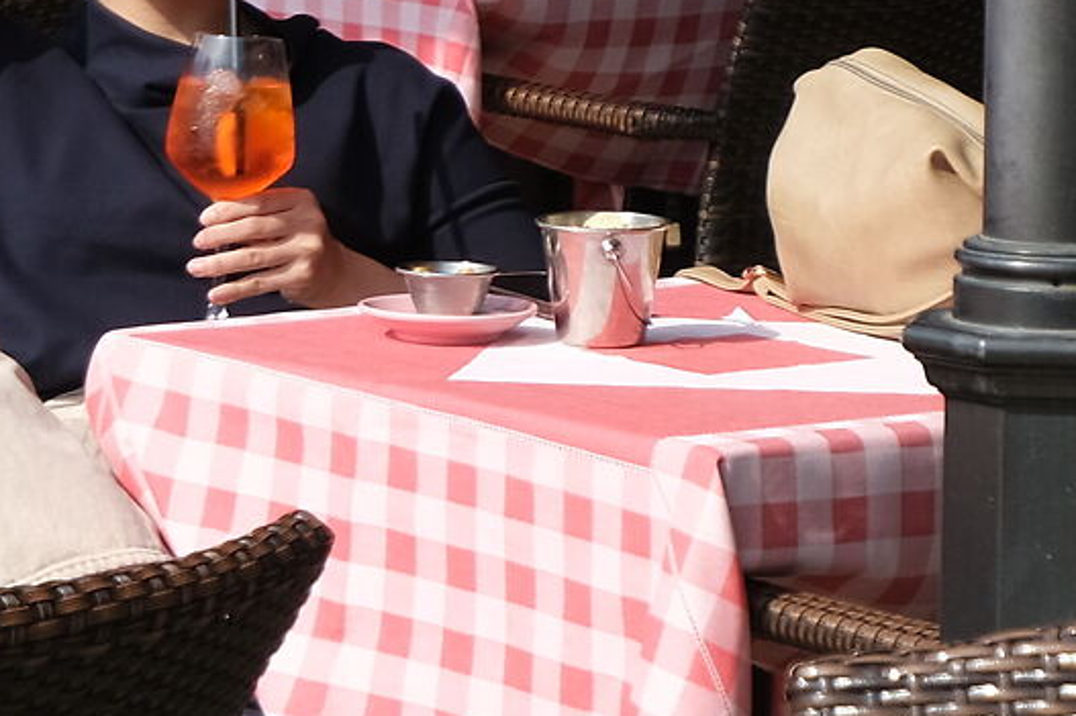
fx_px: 9113
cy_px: -141
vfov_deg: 4.5
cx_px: 210
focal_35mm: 305
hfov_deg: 6.7
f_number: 5.6
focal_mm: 44.5
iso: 160
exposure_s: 1/450
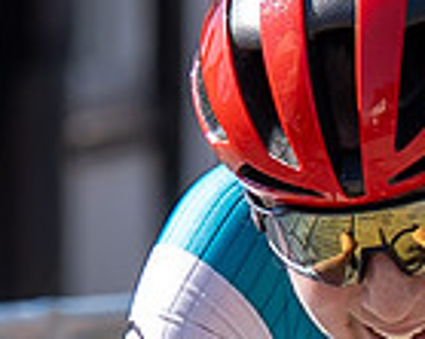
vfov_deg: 0.7
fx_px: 26484
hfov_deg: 0.9
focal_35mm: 2107
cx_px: 857
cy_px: 153
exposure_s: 1/1000
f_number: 3.5
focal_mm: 122
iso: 100
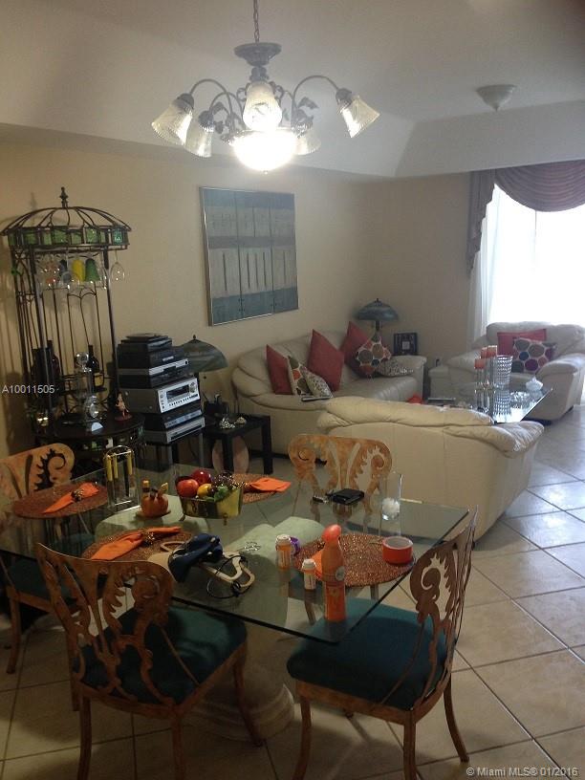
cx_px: 292
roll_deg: +1.7
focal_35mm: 33
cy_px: 390
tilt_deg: -7.2
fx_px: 744
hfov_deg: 42.9
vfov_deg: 55.4
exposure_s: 1/20
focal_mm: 4.12
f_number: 2.4
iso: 125
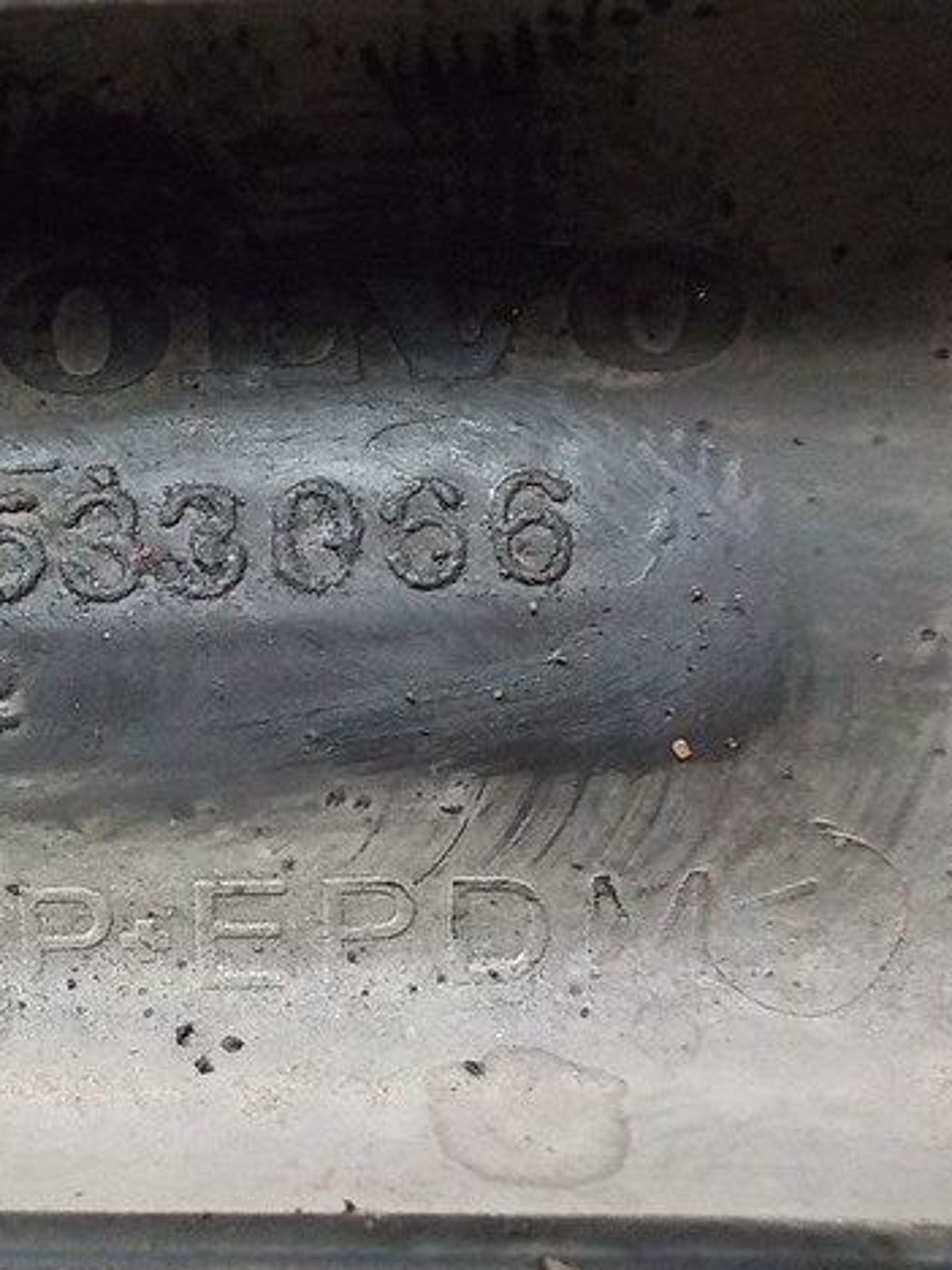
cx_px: 190
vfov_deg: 45.8
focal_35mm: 41
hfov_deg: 34.1
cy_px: 630
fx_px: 1503
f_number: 3.3
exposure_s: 1/50
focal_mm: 4.1
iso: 800
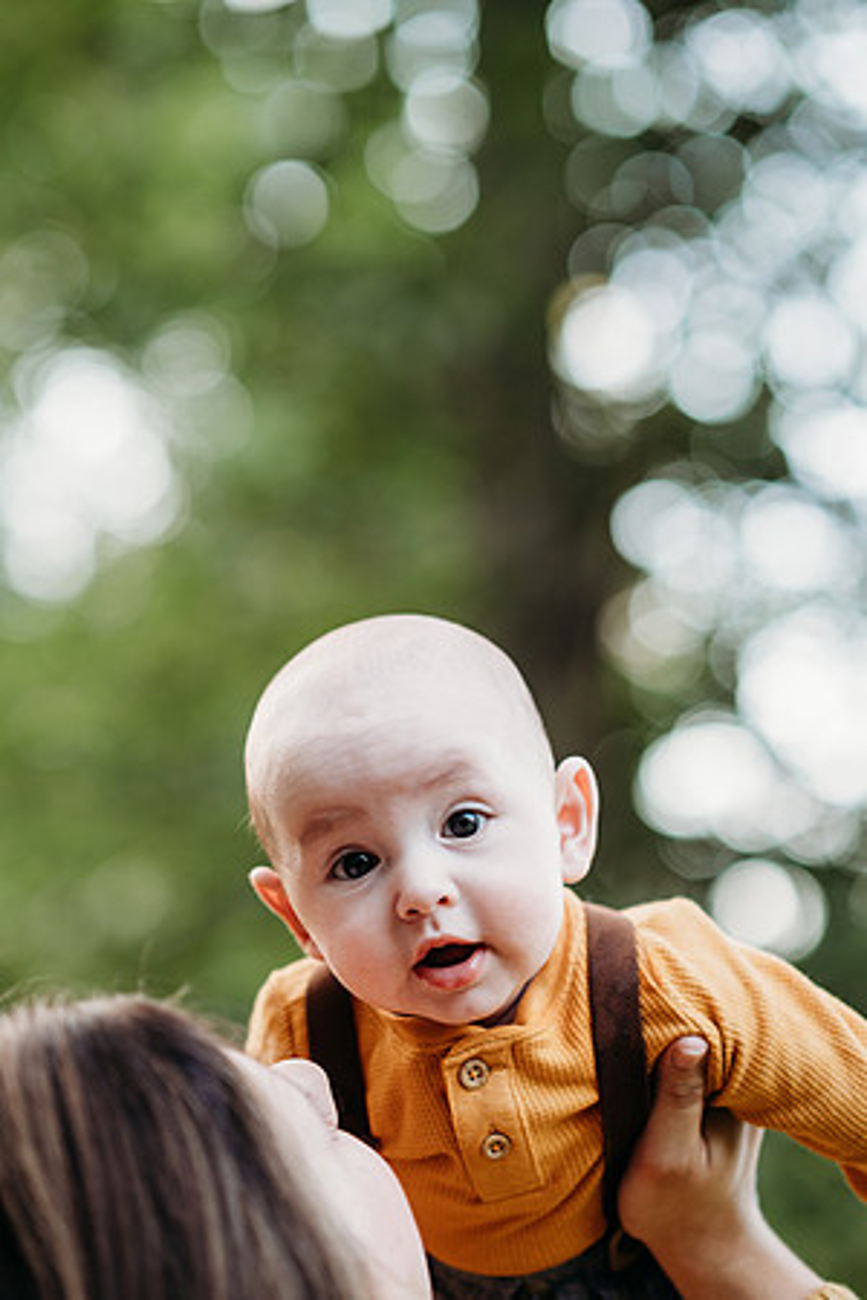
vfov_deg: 23.9
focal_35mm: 85
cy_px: 650
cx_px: 434
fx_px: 3070
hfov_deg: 16.1
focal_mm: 85
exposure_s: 1/200
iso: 200
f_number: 2.2
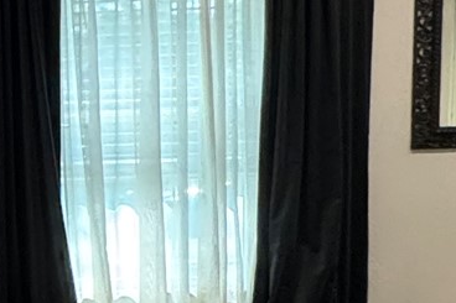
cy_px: 267
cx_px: -454
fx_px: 1025
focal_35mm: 81
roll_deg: +2.2
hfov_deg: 17.7
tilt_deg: -5.2
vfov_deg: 16.6
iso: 320
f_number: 2.2
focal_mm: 2.22
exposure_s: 1/82
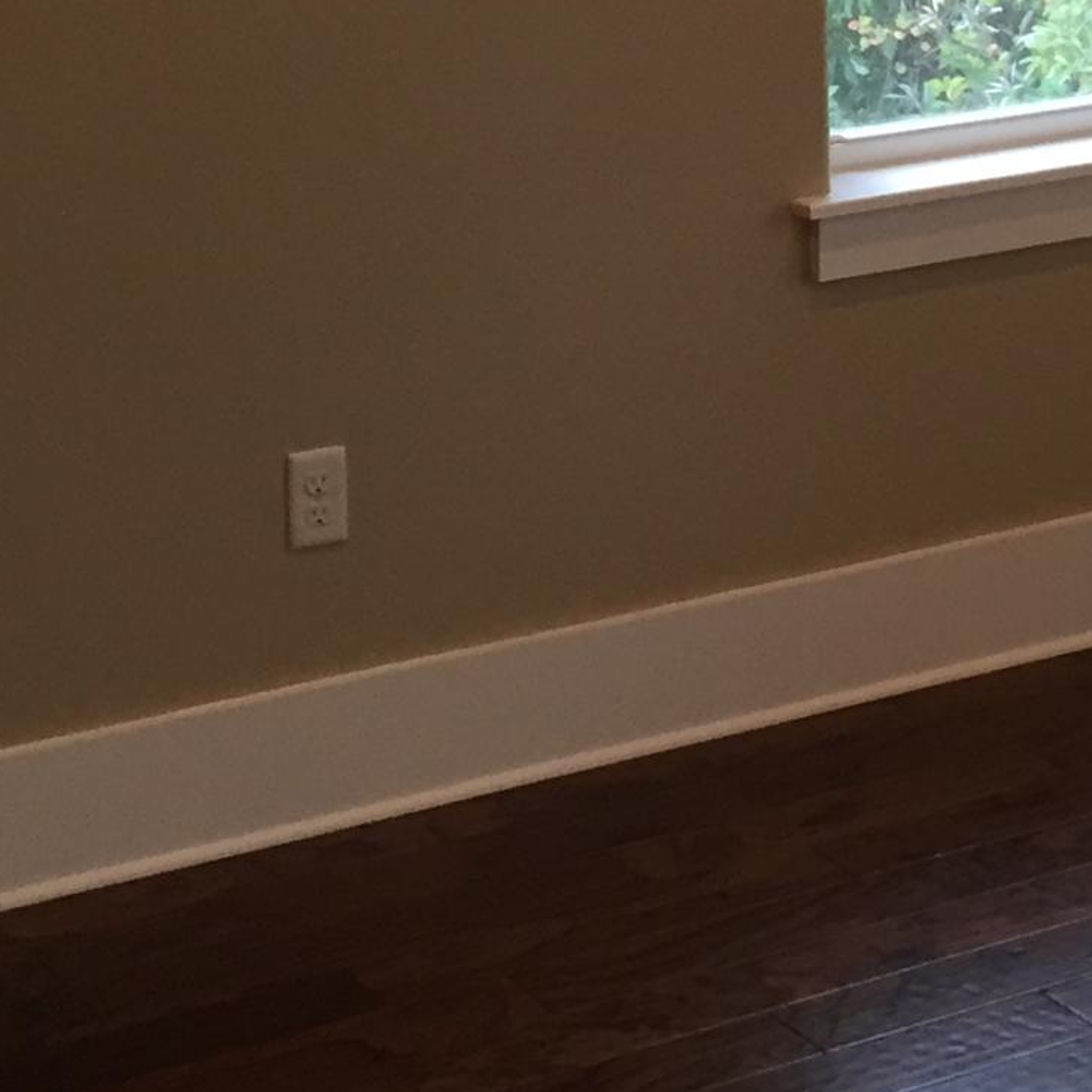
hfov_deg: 16.3
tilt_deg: -11.4
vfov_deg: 16.3
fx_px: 3747
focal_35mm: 105
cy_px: 43
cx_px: 1000
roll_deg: +0.6
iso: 40
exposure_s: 1/30
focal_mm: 4.15
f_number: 2.2
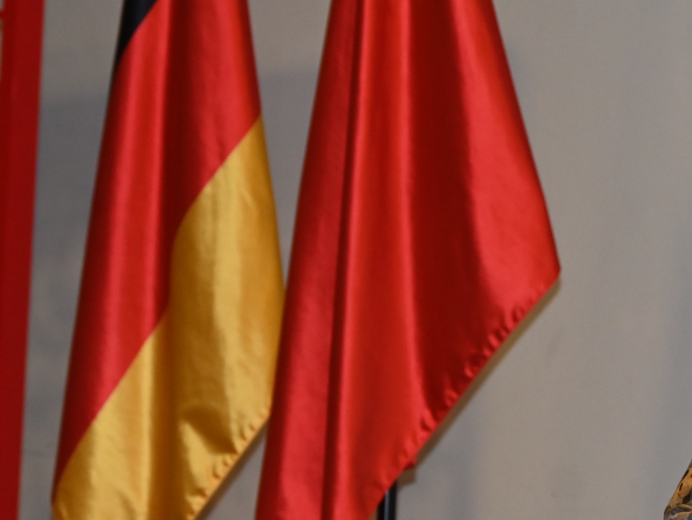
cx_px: 764
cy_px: 253
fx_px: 5778
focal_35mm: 289
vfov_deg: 5.1
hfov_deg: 6.8
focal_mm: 77
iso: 640
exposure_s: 1/60
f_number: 6
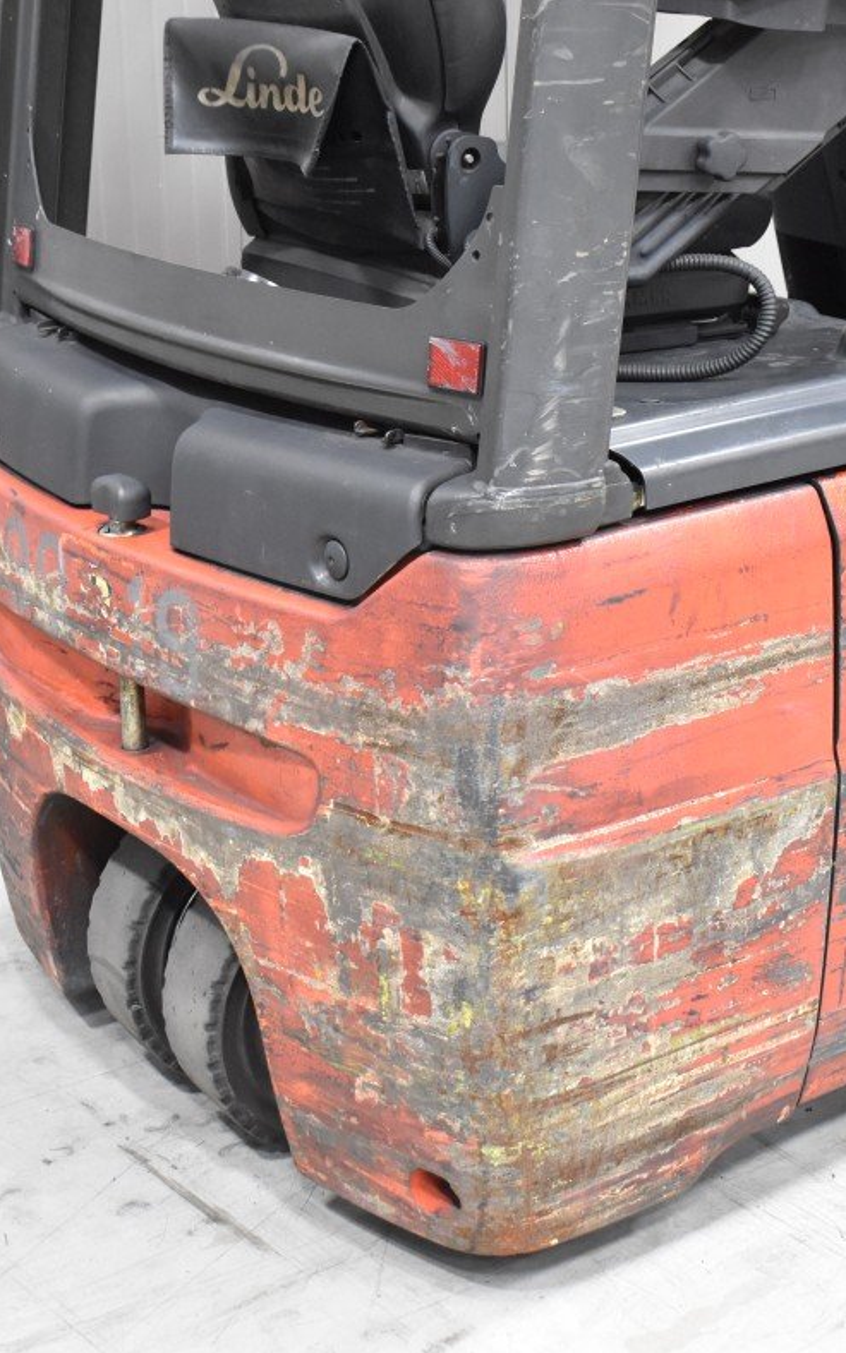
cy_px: 683
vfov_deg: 32.6
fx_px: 2316
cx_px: 424
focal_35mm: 63
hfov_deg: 20.7
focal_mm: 27
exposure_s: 1/13
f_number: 5
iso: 1600
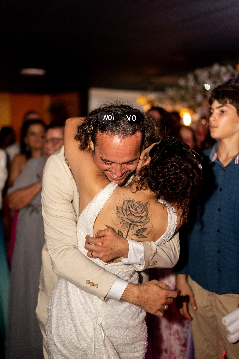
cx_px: 120
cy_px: 180
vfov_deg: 39.6
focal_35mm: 50
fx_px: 499
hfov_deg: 27.0
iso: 1250
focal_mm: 50
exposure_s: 1/200
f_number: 1.6
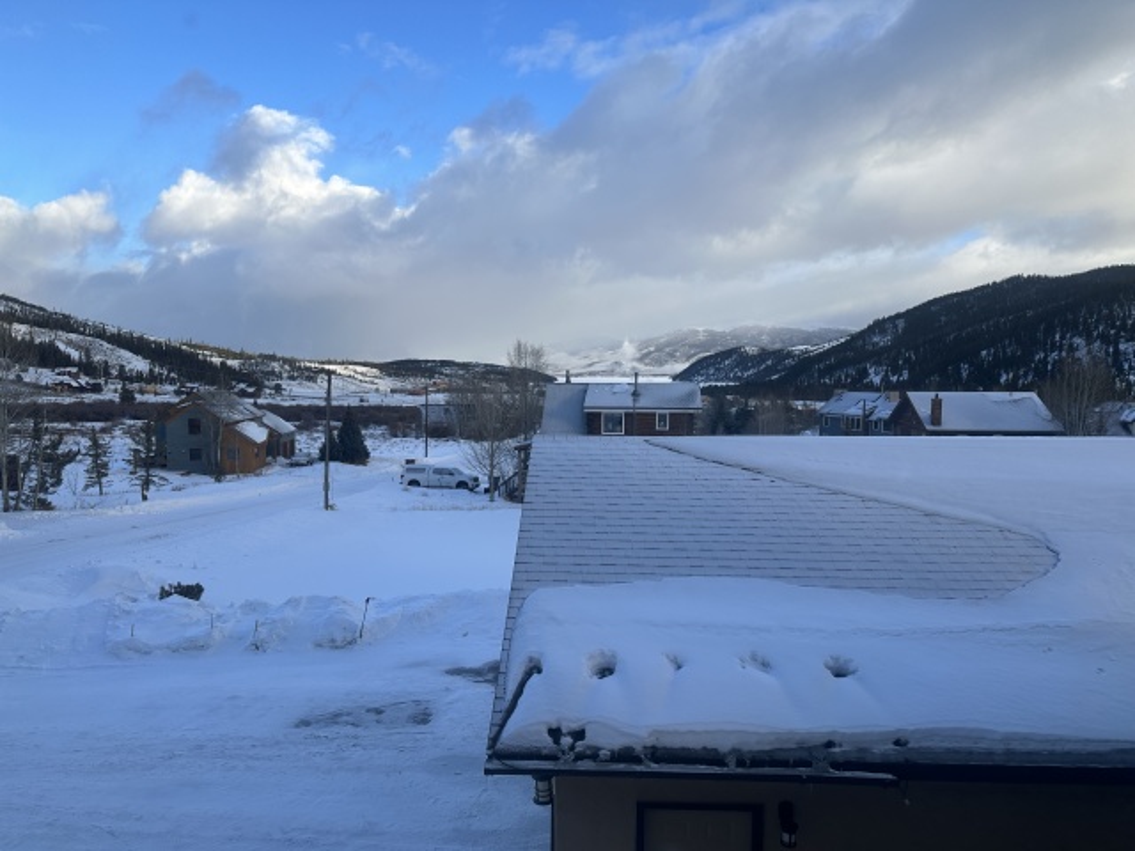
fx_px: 787
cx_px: 568
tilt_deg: -5.7
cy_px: 426
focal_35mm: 24
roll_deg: +0.1
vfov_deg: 56.8
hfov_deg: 71.6
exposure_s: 1/989
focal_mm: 6.86
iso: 80
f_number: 1.78
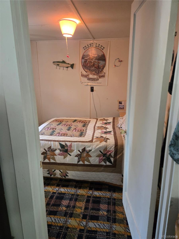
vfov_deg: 73.9
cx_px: 90
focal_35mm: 23
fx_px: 159
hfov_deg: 58.9
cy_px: 120
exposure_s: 1/120
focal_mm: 5.4
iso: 800
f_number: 1.8
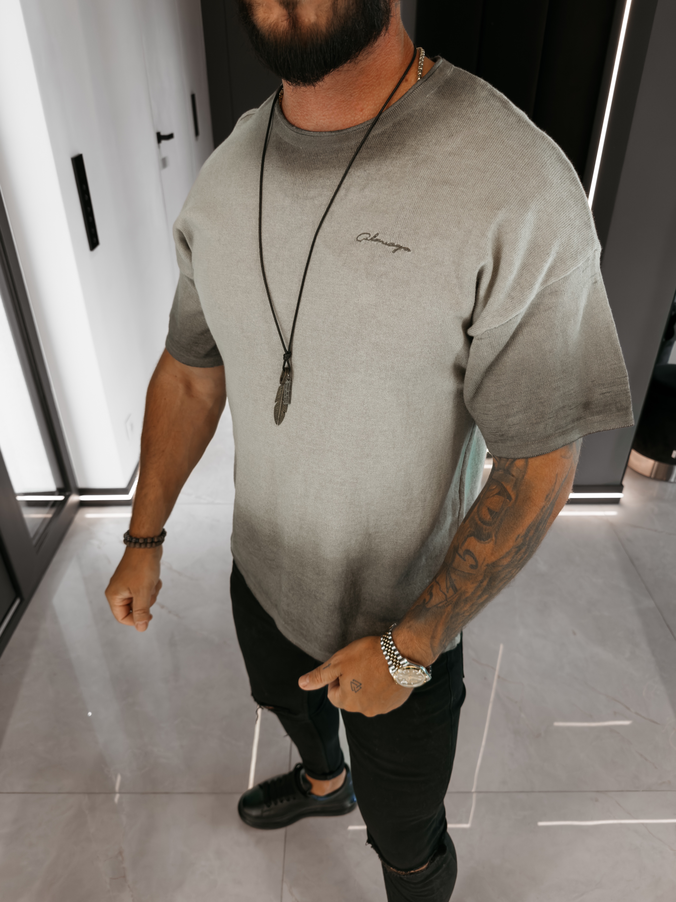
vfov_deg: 71.6
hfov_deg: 56.8
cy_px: 451
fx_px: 625
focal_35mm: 24
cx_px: 338
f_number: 1.8
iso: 64
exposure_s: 1/100
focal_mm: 6.76
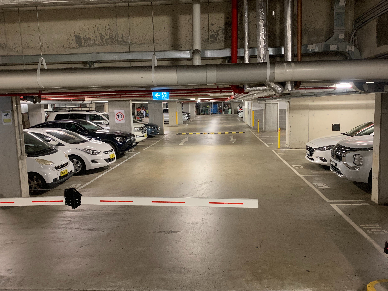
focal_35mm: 28
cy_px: 145
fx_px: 314
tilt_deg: -8.4
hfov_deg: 63.4
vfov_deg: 49.7
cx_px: 202
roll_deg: +1.7
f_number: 1.8
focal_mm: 4.25
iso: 320
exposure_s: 1/25
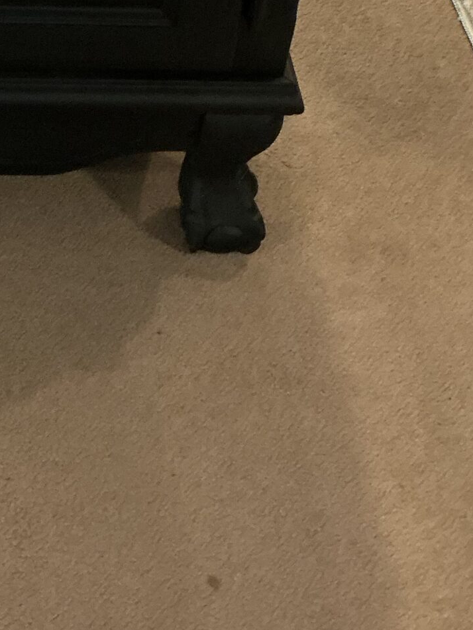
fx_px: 1421
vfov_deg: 23.5
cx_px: -44
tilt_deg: -38.8
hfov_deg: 18.2
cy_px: -59
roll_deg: -1.2
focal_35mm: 78
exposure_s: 1/60
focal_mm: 3
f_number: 1.8
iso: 250
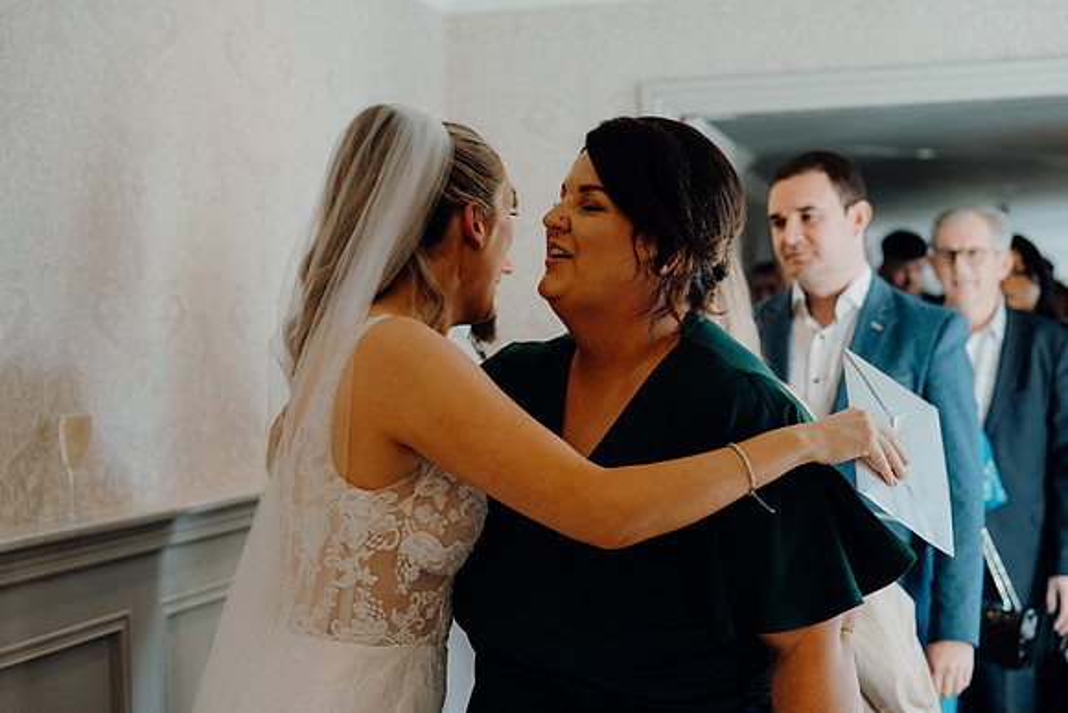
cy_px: 356
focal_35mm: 62
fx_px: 1840
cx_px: 534
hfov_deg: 32.4
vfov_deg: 21.9
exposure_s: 1/200
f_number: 3.5
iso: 1000
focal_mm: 62
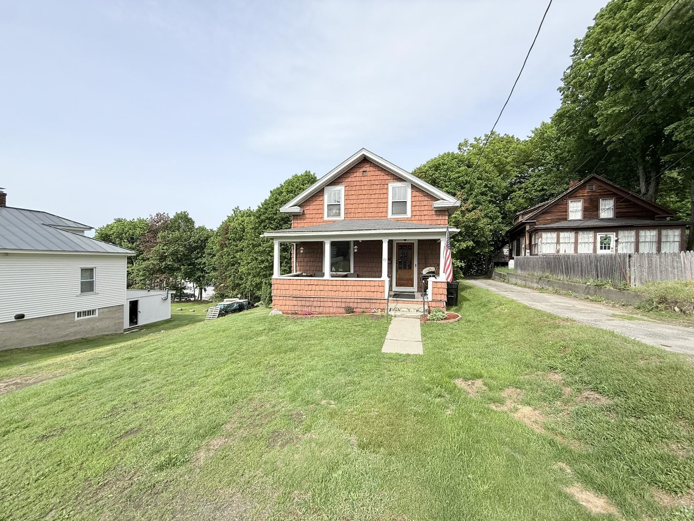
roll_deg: -1.6
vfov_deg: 85.7
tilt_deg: -0.9
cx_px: 347
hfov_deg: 102.1
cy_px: 260
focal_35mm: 14
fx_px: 281
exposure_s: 1/1613
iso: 50
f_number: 2.2
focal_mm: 2.22
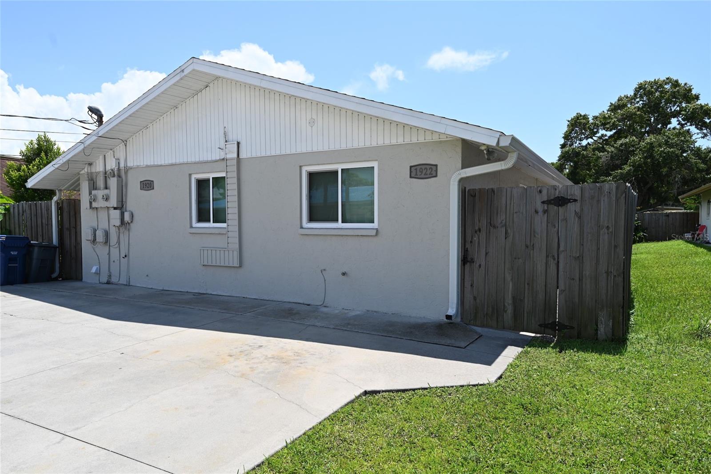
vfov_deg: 53.1
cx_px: 356
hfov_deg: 73.8
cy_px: 237
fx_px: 474
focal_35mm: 24
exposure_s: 1/400
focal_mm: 24
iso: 100
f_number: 7.1
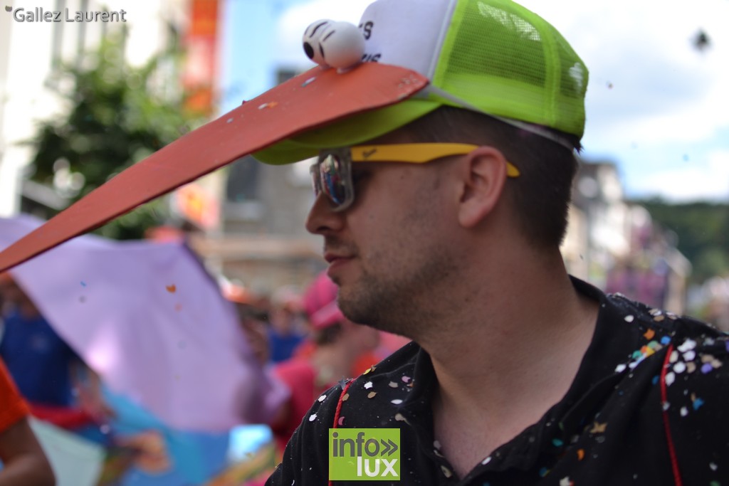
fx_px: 1519
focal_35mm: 75
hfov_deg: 27.0
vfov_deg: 18.2
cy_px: 243
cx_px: 364
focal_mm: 50
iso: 100
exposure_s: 1/640
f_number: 2.8
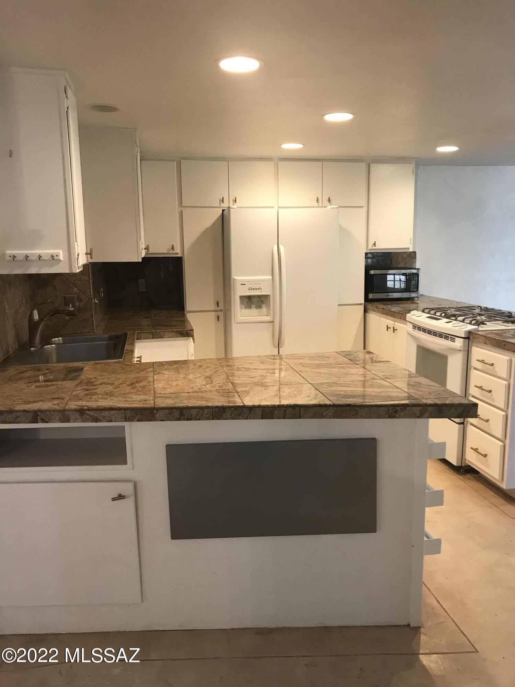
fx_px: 555
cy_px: 344
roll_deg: +1.2
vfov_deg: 63.4
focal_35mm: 28
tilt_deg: -8.5
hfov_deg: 49.7
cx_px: 258
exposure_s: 1/24
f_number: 1.8
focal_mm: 3.99
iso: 40
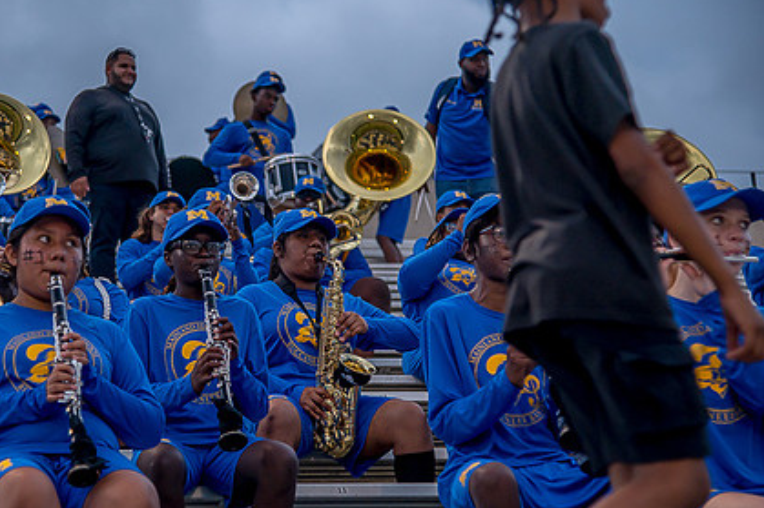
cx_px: 246
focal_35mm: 108
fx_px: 2291
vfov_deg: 12.7
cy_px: 253
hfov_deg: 18.9
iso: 400
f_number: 4
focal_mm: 78
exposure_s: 1/200
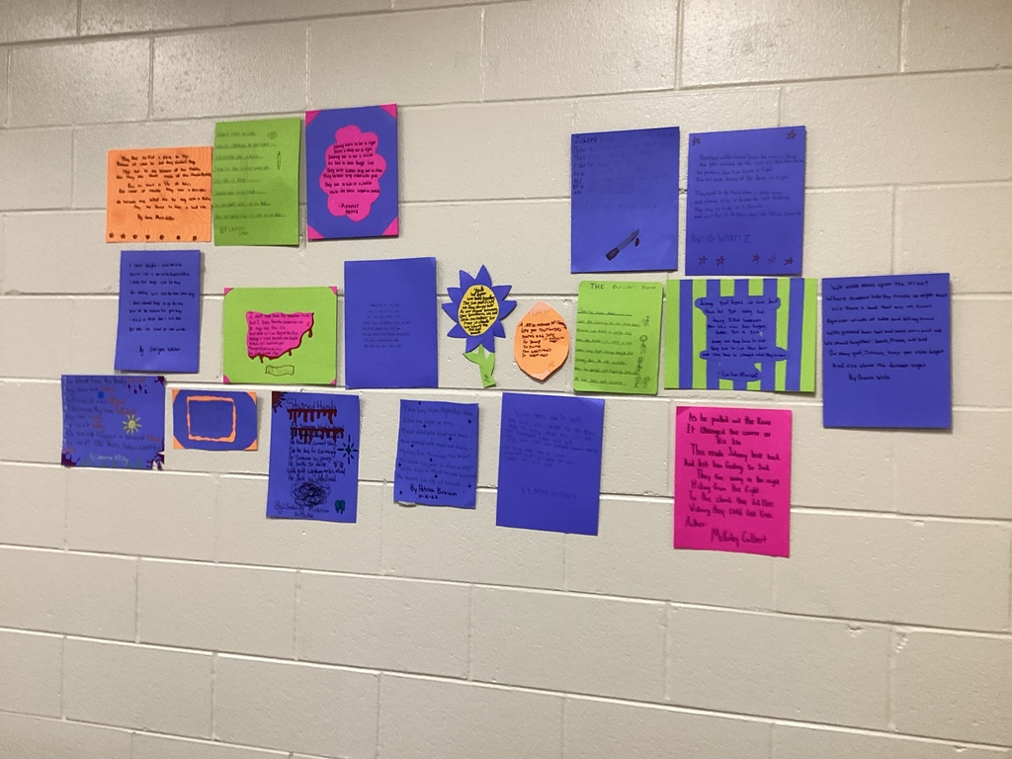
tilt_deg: -1.6
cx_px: 506
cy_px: 380
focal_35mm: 31
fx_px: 906
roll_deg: +0.4
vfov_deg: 45.4
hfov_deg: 58.4
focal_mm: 3.3
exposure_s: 1/60
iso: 160
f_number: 2.4
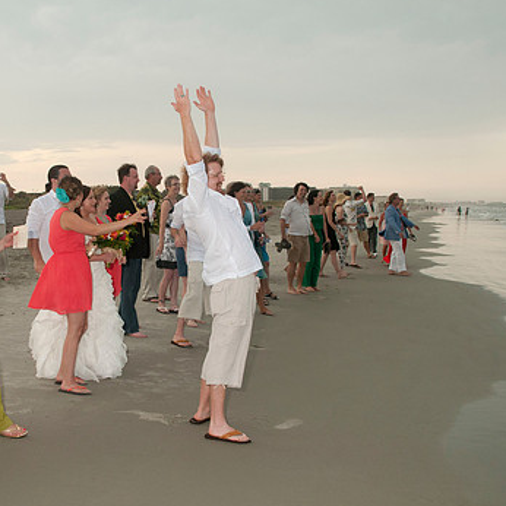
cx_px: 177
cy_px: 248
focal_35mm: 47
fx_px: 777
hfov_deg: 35.8
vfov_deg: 36.1
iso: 400
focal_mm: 22
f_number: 8
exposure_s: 1/80
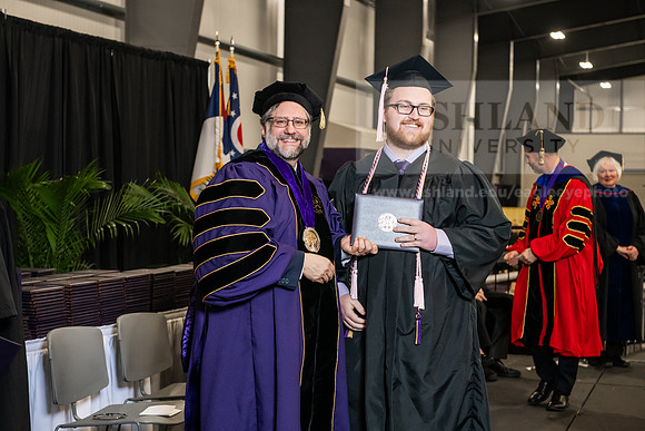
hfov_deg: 30.5
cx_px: 322
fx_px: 1183
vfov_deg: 20.6
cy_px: 216
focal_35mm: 66
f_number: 5
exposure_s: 1/200
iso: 2500
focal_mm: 66
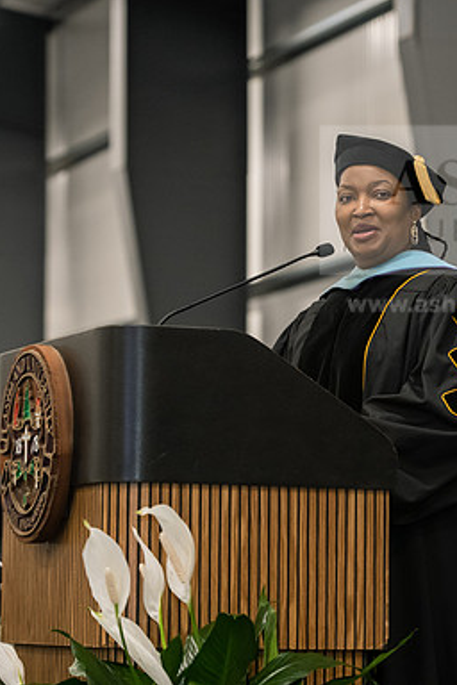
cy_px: 342
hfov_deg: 9.1
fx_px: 2875
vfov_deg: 13.6
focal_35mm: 151
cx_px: 266
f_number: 4
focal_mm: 100
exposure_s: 1/200
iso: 3200
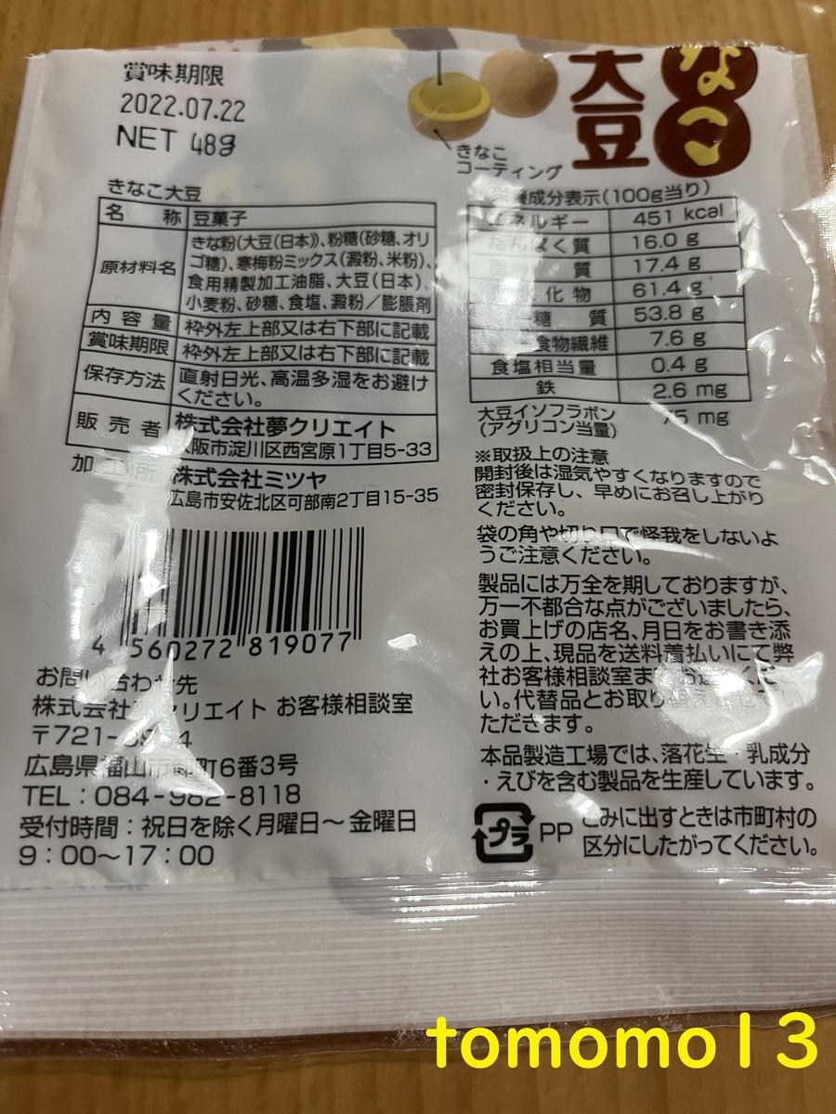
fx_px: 837
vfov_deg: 67.3
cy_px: 557
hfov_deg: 53.1
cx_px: 418
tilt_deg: -71.4
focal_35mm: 26
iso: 80
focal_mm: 5.1
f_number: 1.6
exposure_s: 1/50
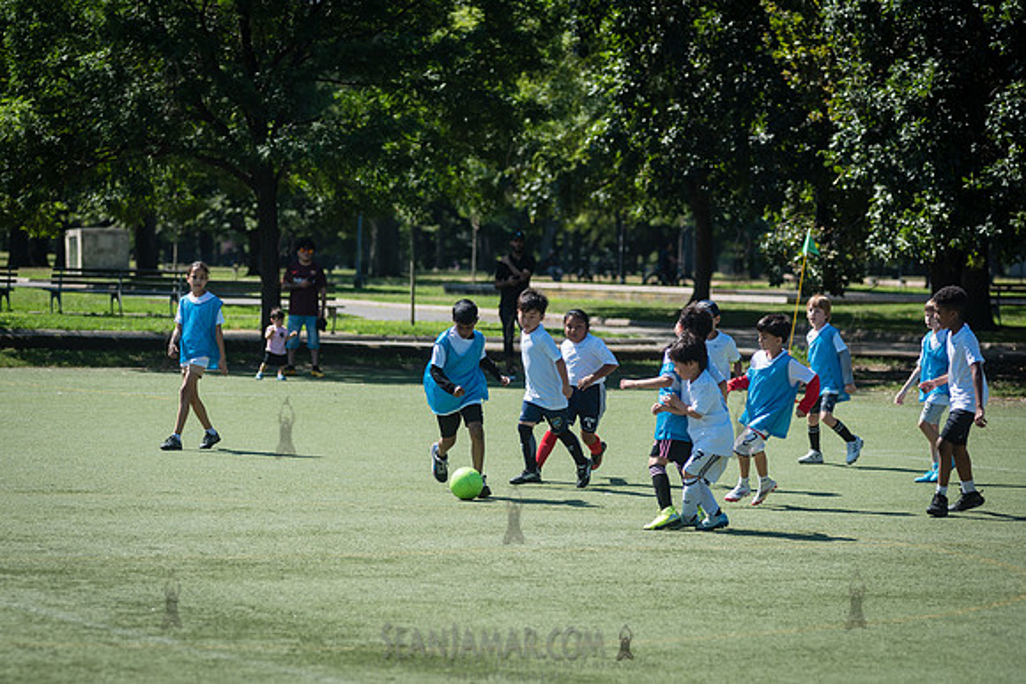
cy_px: 406
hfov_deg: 14.3
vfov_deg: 9.6
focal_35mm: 143
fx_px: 4088
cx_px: 415
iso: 200
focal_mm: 120
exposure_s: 1/1600
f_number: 4
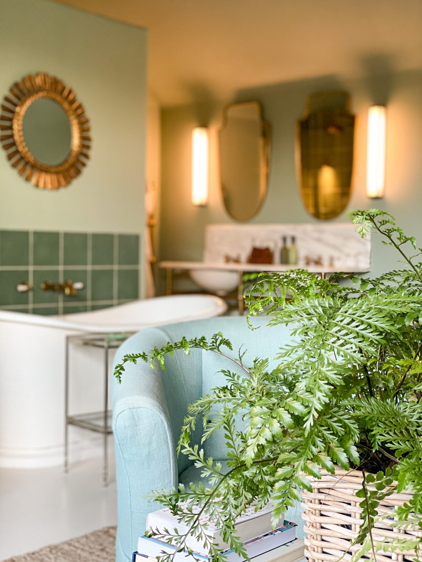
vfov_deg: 36.8
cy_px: 281
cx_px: 211
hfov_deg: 28.0
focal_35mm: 52
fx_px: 845
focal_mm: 6
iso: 200
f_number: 2
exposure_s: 1/120
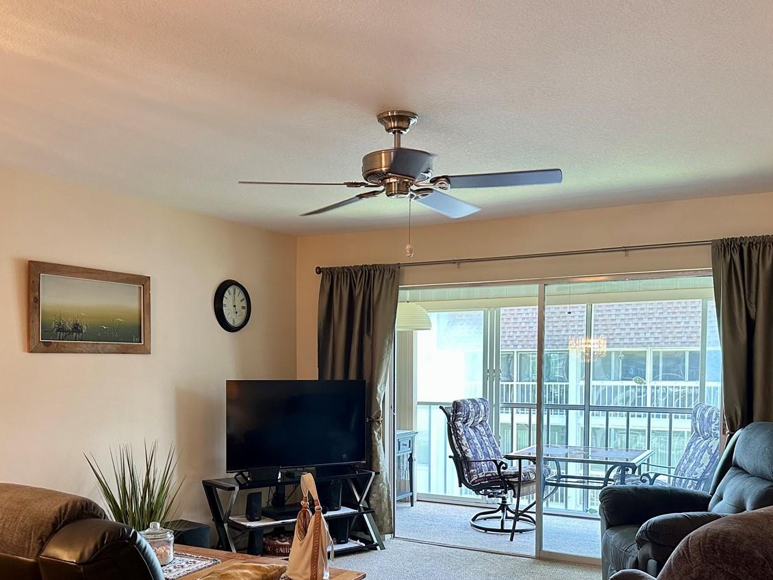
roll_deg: +0.1
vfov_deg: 41.2
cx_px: 379
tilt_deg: -2.2
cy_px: 396
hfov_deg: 53.9
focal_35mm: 34
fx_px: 759
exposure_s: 1/120
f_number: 1.78
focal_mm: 6.86
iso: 200
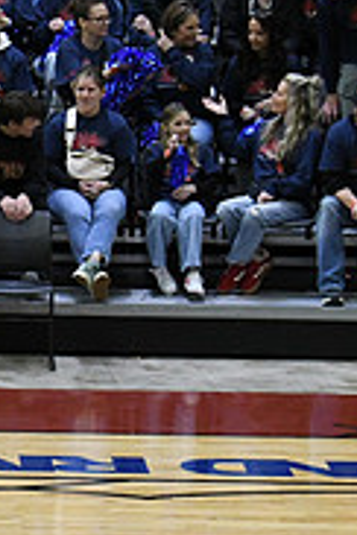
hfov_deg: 4.1
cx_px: -480
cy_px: 504
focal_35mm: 332
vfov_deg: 6.2
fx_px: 4938
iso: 5000
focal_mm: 70
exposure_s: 1/500
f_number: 4
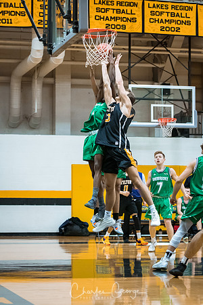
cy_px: 152
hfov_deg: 13.0
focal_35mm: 105
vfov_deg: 19.5
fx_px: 888
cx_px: 102
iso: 3200
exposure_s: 1/400
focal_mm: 70
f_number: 2.8
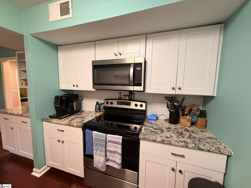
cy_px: 94
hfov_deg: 102.1
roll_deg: -0.4
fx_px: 102
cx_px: 126
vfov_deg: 85.7
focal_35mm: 14
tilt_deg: -5.7
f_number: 2.2
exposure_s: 1/60
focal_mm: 2.22
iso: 320
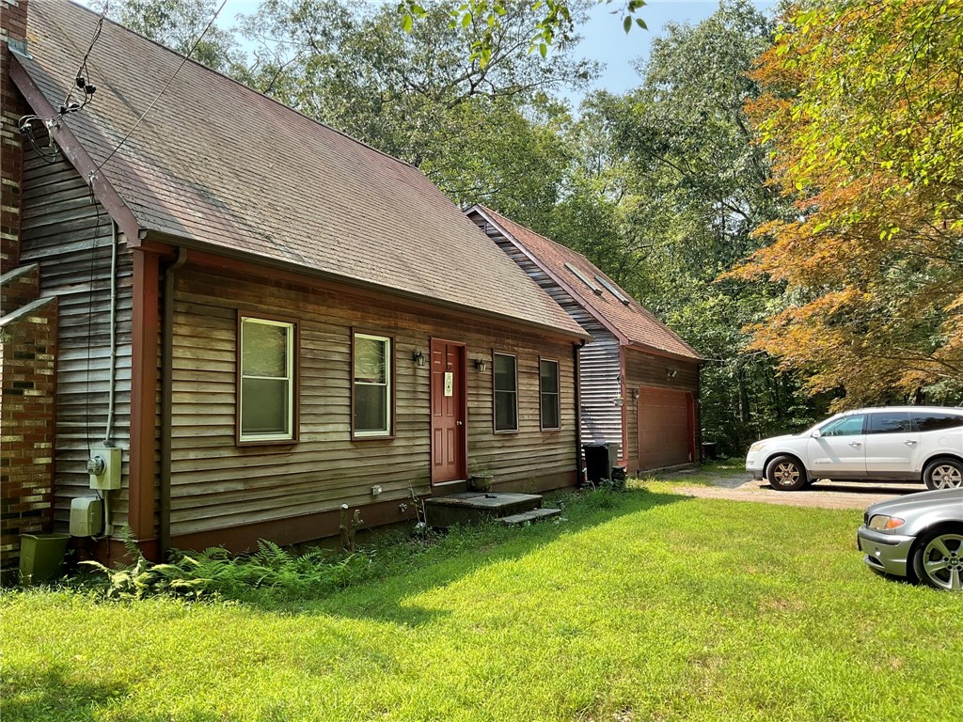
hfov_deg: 61.7
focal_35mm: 29
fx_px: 807
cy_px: 361
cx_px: 482
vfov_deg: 48.2
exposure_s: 1/432
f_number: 1.8
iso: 16
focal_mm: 3
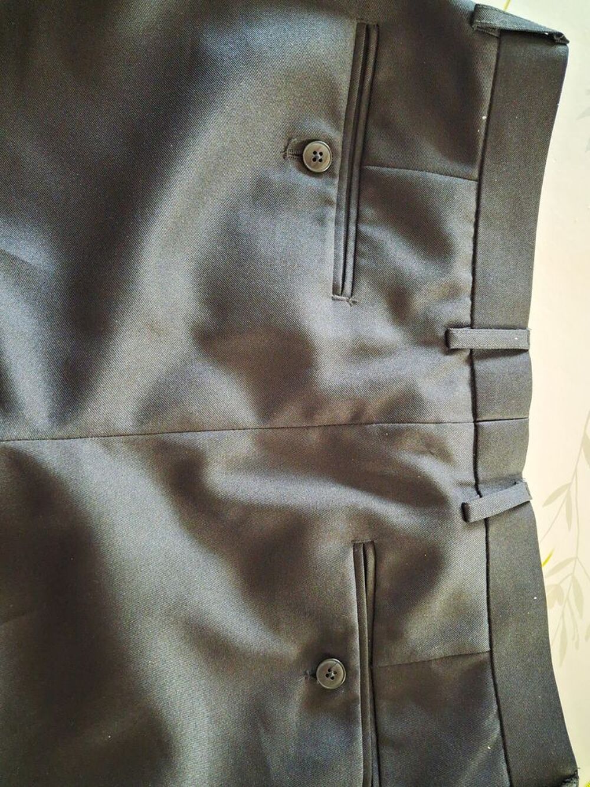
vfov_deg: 65.3
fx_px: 613
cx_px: 295
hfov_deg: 51.4
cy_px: 394
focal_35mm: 27
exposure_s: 1/11
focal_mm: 4
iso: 1250
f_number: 1.8
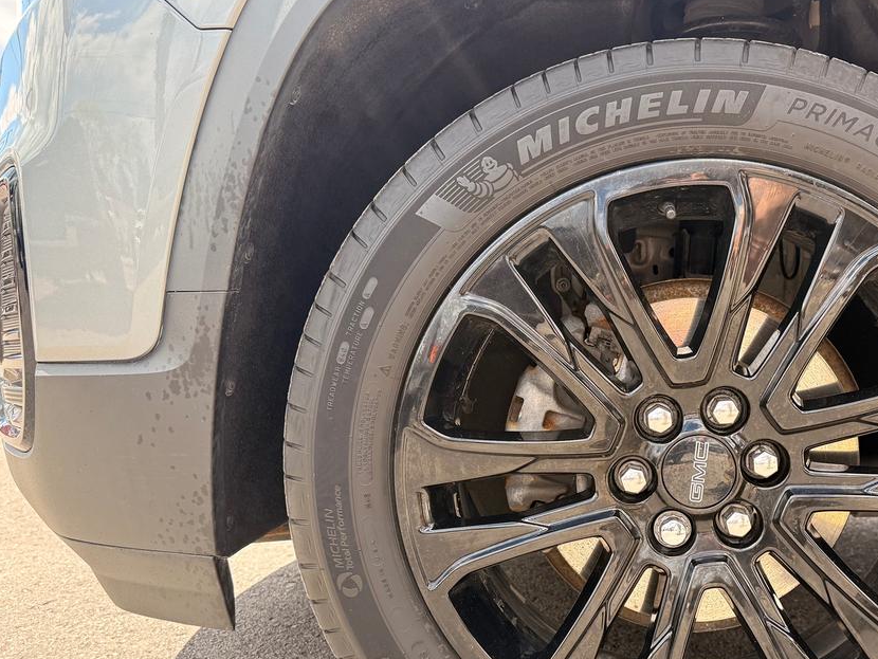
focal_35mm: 37
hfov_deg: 48.8
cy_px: 431
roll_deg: -2.3
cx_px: 623
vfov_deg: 38.3
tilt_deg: -6.2
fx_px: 939
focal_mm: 6.76
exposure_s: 1/547
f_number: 1.78
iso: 100
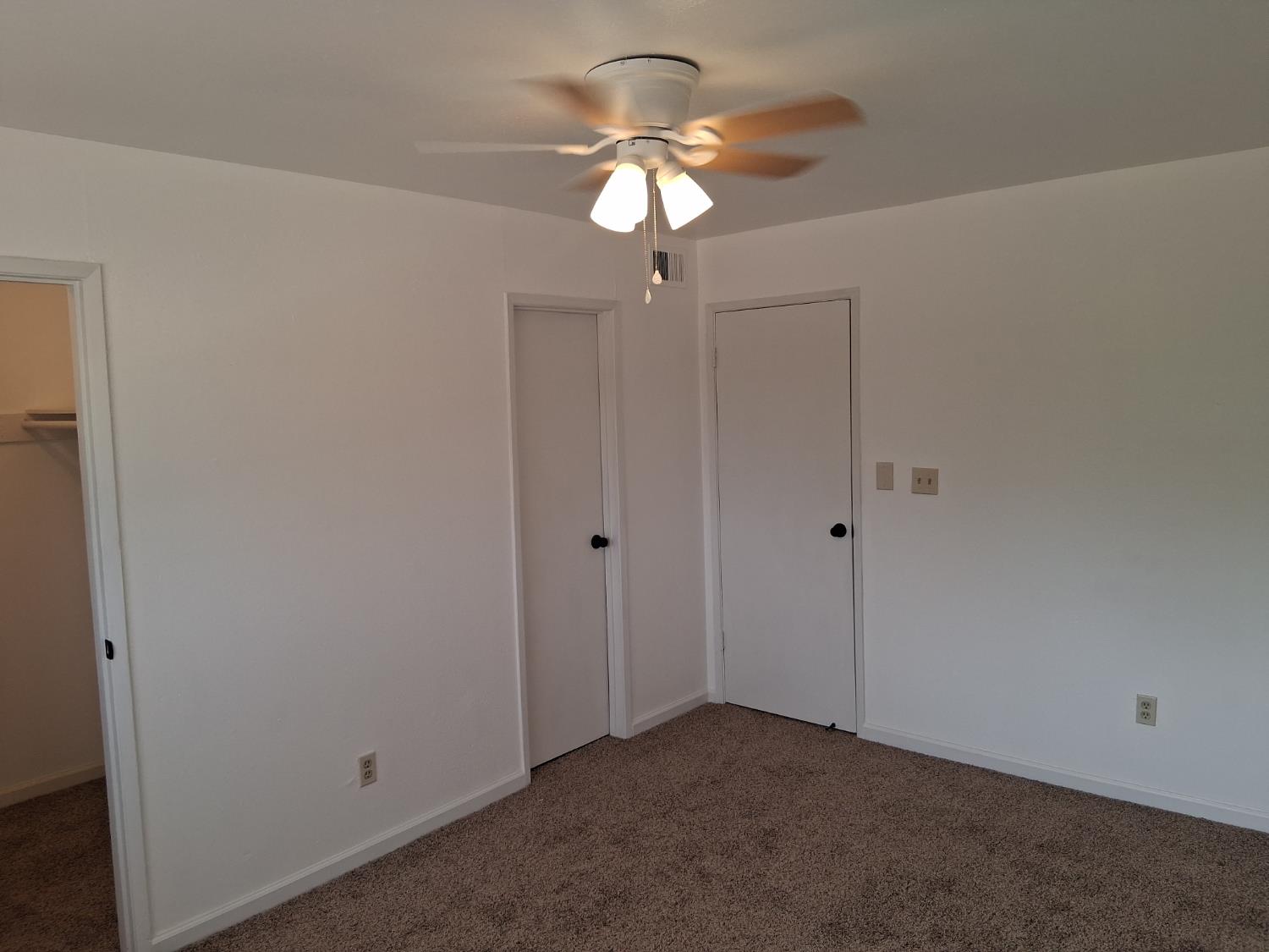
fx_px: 953
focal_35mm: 26
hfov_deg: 67.3
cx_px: 634
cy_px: 476
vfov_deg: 53.1
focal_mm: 3.98
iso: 25
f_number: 1.8
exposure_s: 1/100
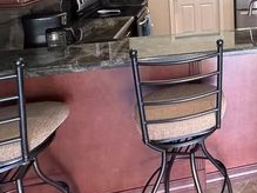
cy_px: -21
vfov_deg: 31.1
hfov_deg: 39.0
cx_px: 272
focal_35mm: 41
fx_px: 304
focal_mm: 2.22
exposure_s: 1/60
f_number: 2.2
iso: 250
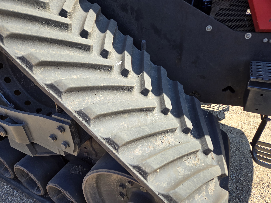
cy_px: 102
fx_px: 180
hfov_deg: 73.9
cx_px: 136
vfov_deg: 58.9
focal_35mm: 23
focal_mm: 5.4
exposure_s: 1/308
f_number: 1.8
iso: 25
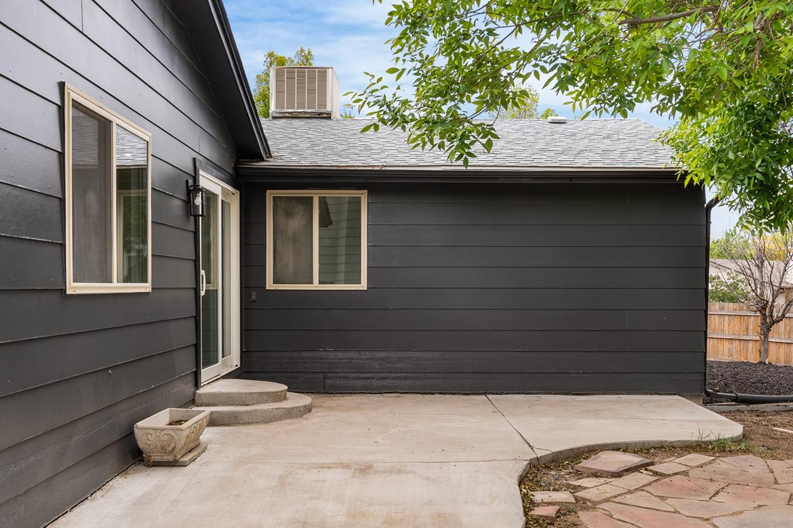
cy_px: 297
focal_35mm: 35
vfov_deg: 38.2
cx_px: 415
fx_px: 761
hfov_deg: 55.0
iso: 200
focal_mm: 30.5
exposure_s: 1/40
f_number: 8
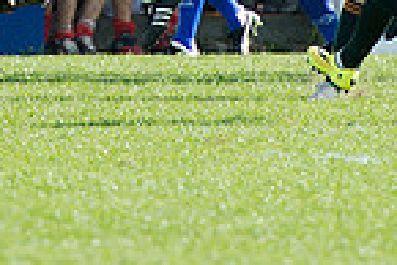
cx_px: 79
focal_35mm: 1080
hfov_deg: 1.9
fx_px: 11922
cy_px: -184
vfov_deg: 1.3
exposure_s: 1/800
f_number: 4
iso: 500
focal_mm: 270
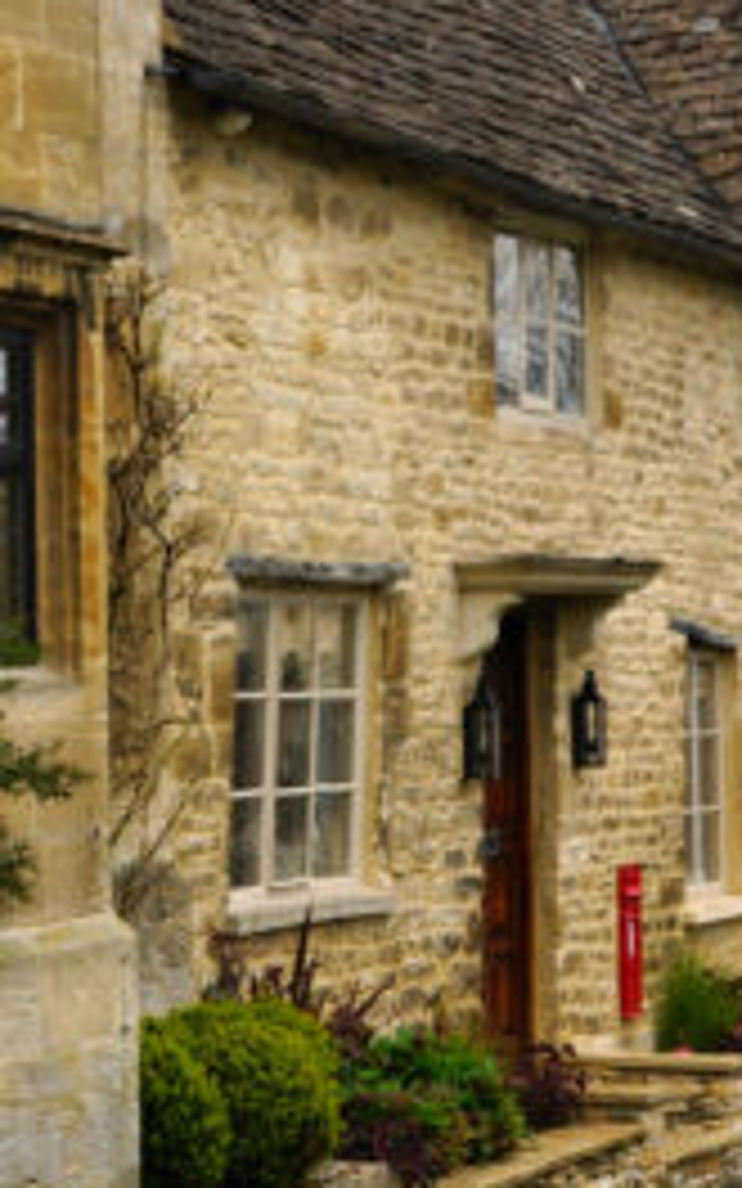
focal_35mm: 125
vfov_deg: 16.6
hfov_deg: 10.5
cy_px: 364
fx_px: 4044
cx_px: 225
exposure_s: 1/60
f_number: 8
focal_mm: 24
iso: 100
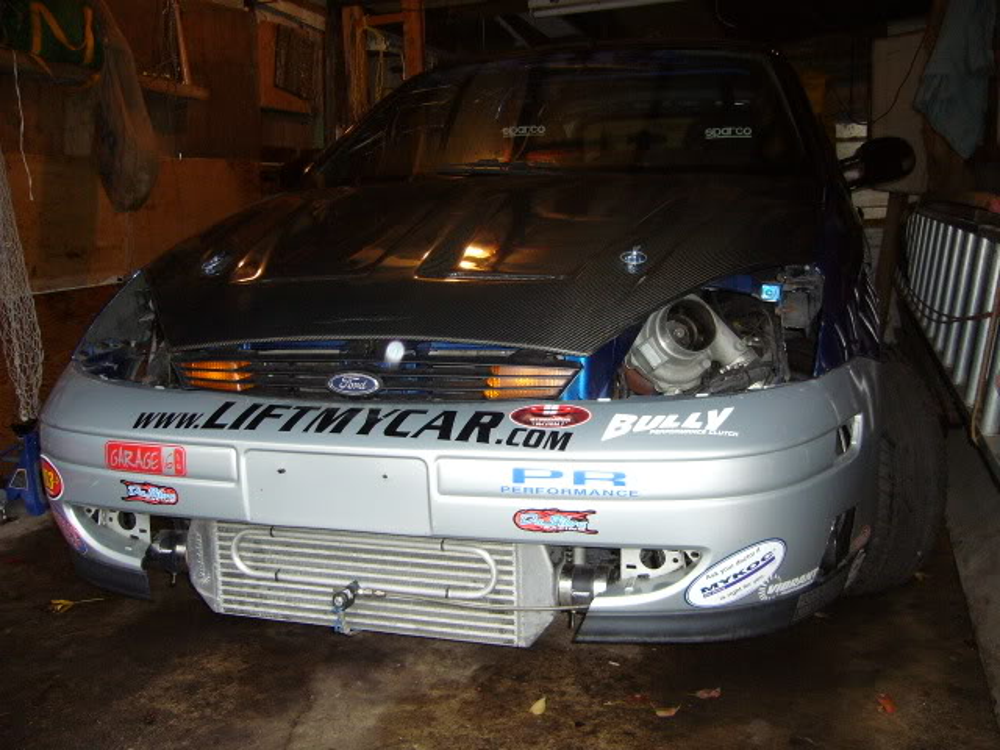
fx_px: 1011
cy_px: 375
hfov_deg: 52.6
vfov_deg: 40.7
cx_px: 500
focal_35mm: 35
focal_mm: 5.8
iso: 125
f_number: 2.8
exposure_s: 1/30
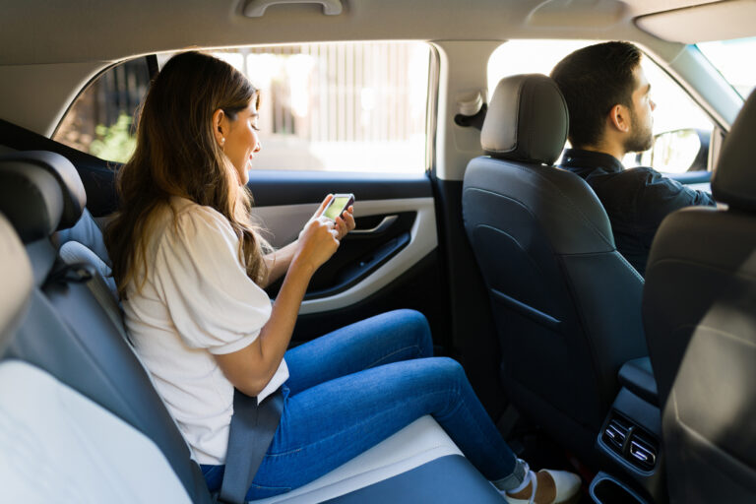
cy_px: 252
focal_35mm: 35
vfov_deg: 37.9
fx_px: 735
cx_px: 378
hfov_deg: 54.4
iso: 320
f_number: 1.8
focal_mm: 35
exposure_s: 1/160
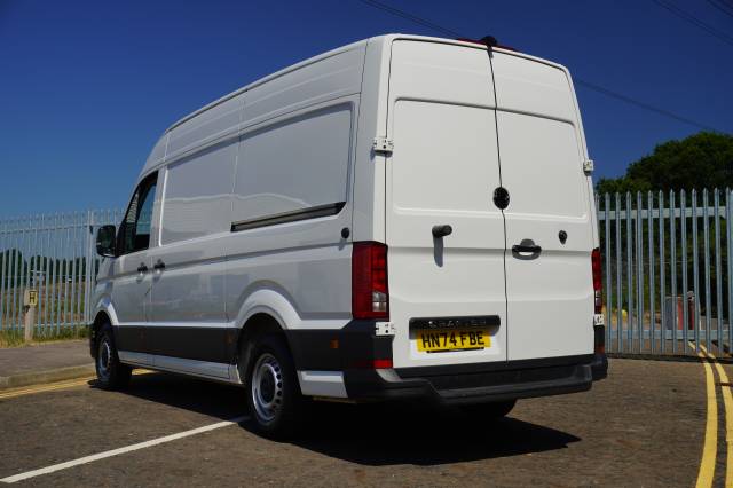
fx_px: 855
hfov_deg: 46.4
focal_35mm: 42
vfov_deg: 31.9
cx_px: 366
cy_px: 244
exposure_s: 1/160
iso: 100
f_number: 11
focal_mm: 28
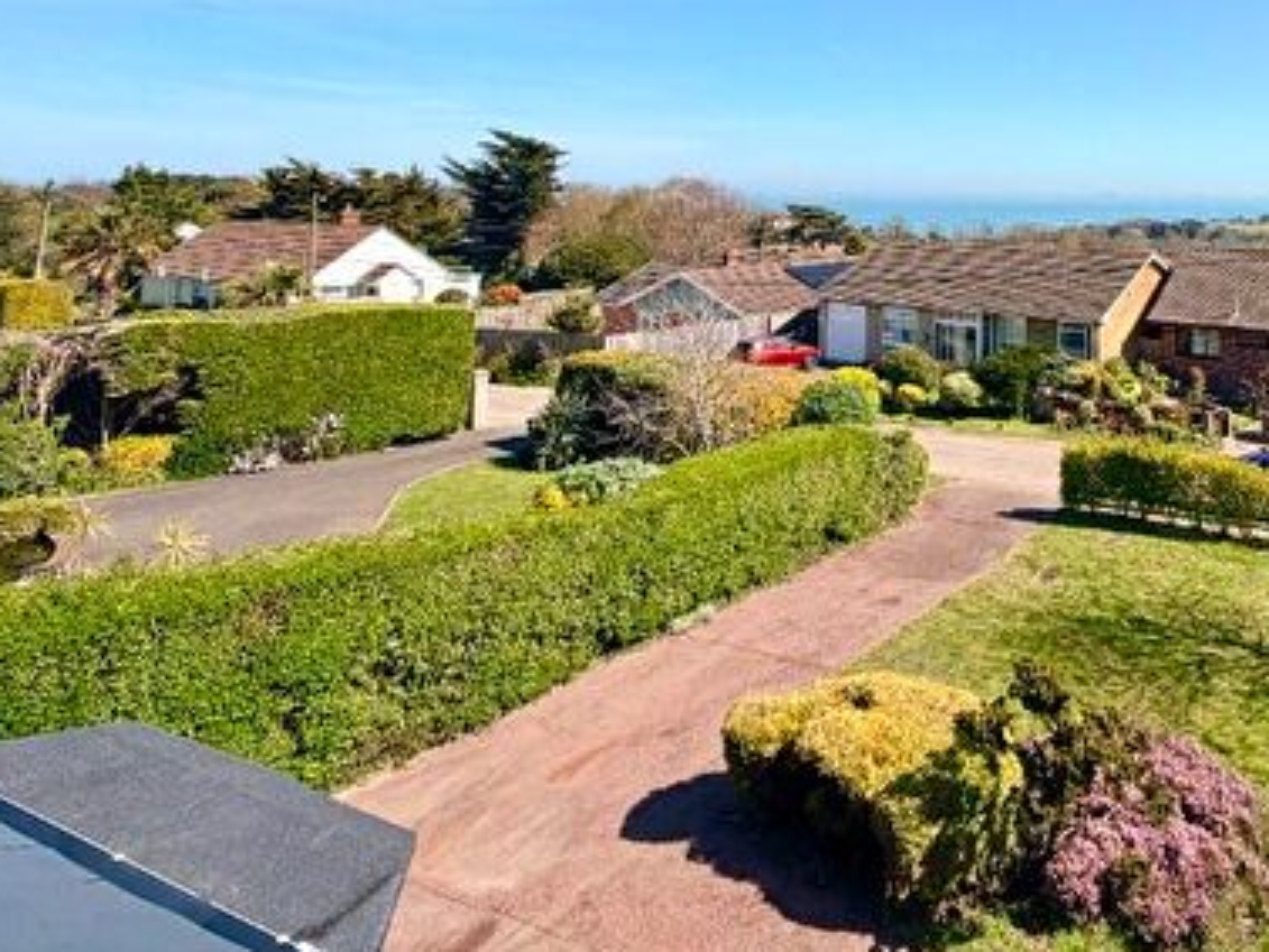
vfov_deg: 48.5
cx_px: 996
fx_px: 953
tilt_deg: +4.1
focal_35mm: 26
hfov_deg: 62.2
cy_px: 126
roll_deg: -0.4
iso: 20
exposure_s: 1/970
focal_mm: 2.22
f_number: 2.2
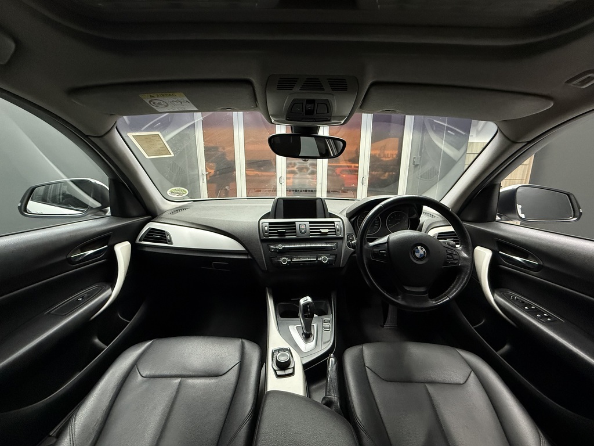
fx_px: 240
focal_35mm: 14
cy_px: 223
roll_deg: -0.5
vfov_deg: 85.7
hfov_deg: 102.1
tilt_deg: -12.8
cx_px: 297
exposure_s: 1/60
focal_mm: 2.22
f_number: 2.2
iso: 640
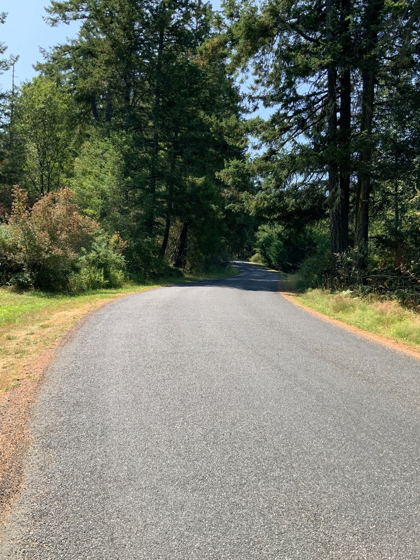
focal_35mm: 32
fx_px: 518
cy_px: 302
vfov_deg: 56.7
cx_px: 228
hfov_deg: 44.1
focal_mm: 3
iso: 16
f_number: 1.8
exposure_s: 1/855
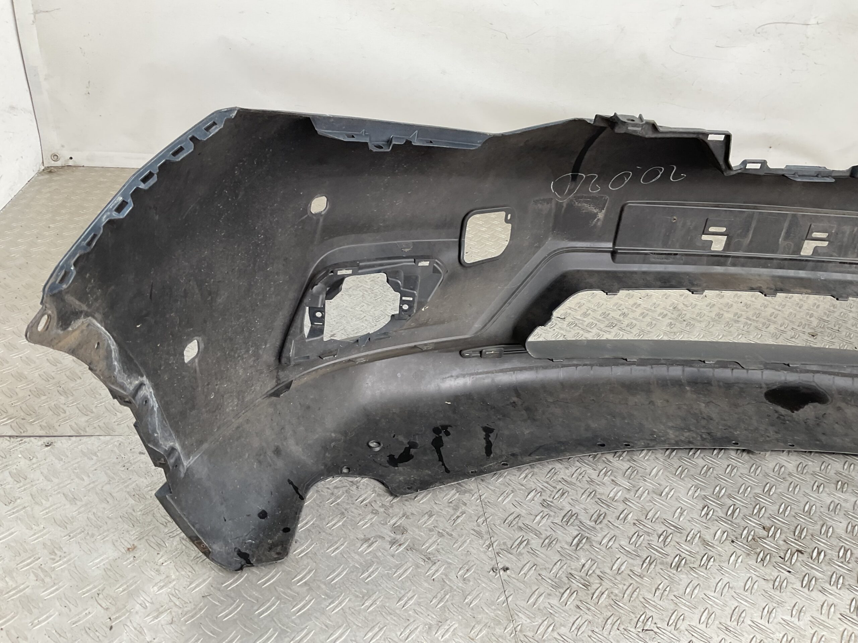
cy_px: 322
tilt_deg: -30.0
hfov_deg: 61.7
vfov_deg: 48.2
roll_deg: -8.3
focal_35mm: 29
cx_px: 429
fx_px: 719
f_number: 1.8
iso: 20
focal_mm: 3
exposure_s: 1/100
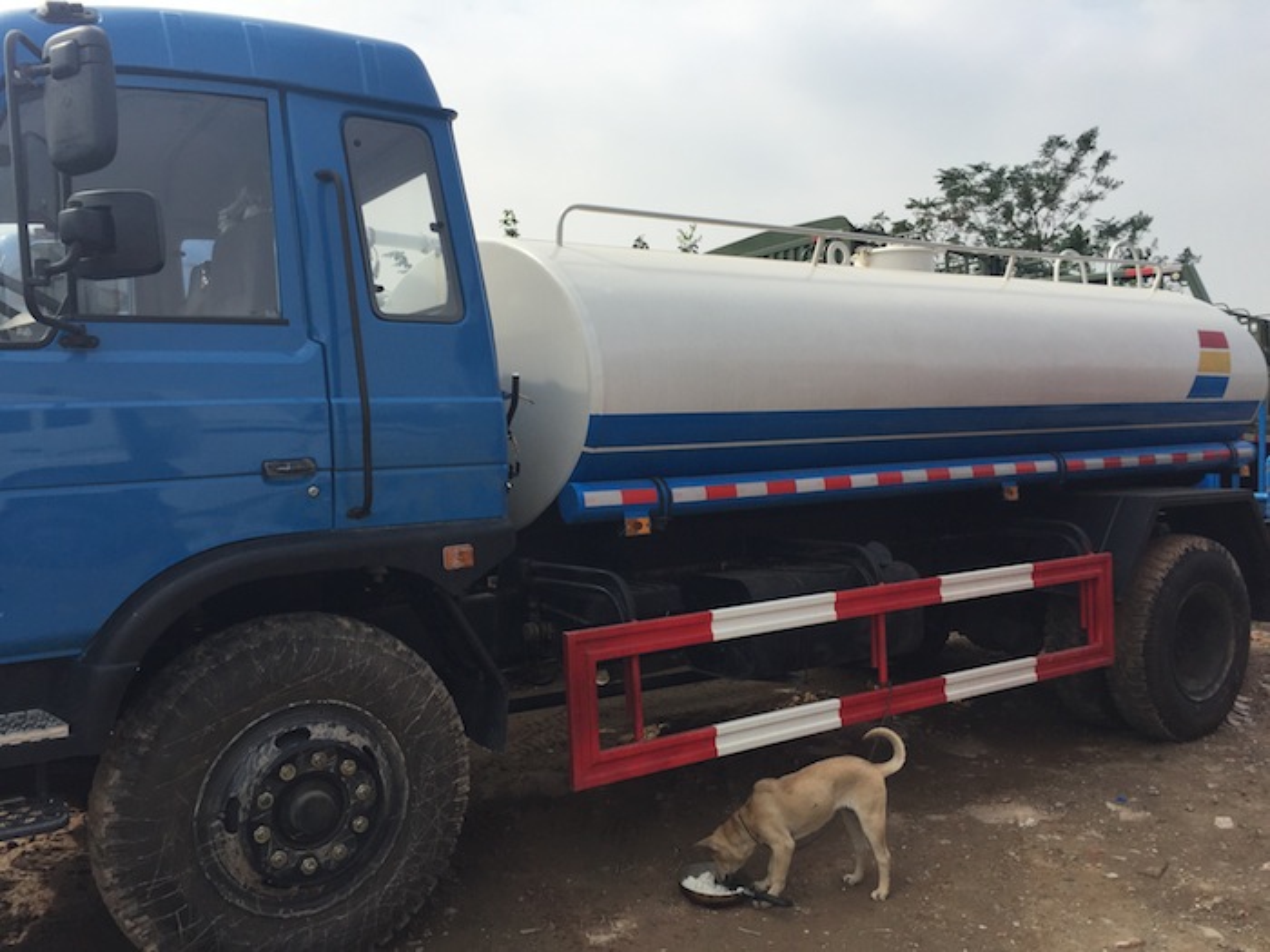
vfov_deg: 48.2
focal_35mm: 29
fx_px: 1064
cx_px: 635
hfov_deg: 61.7
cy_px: 476
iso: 32
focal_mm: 4.15
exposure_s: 1/2083
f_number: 2.2
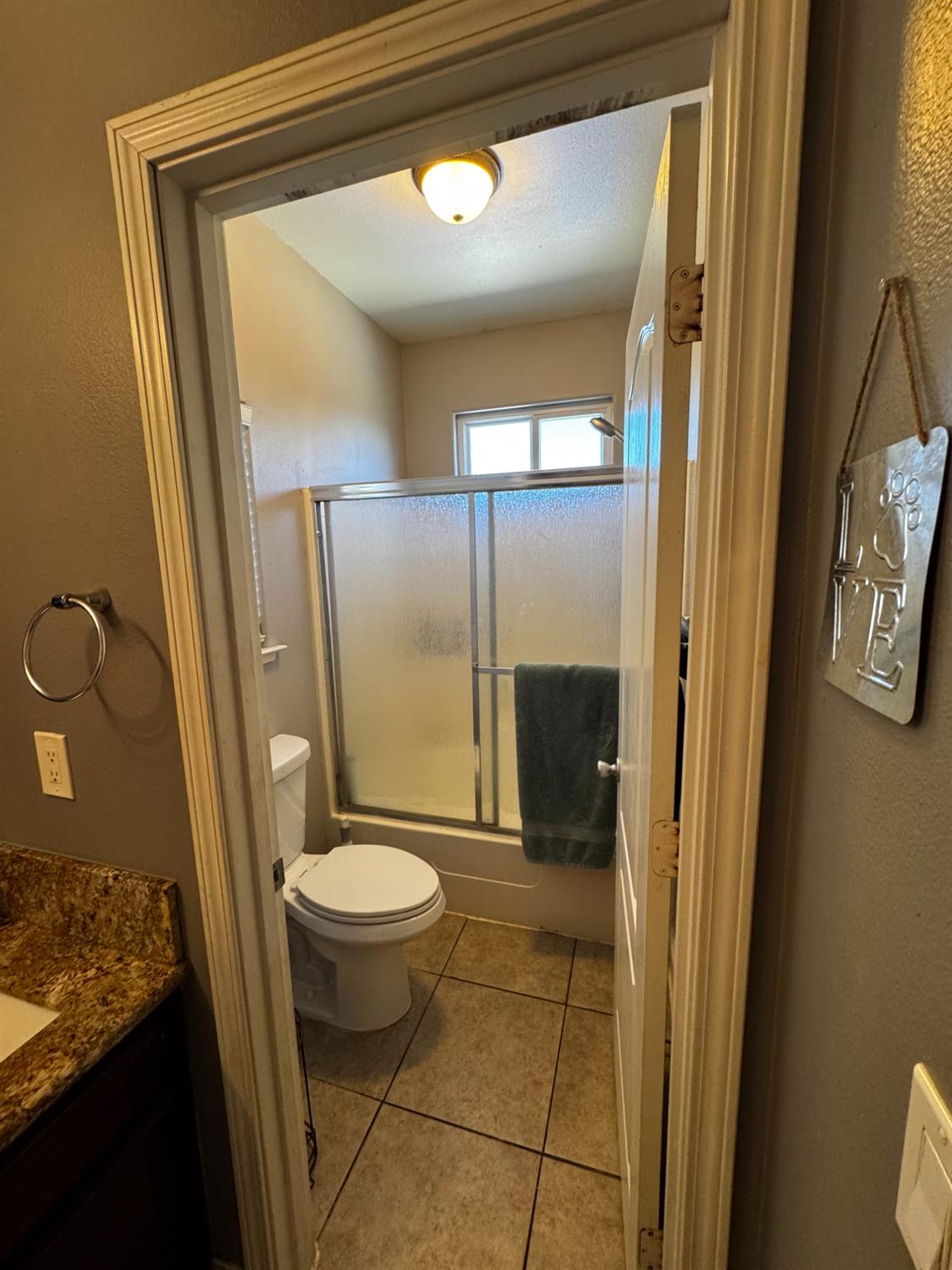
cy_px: 635
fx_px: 513
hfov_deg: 85.7
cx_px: 476
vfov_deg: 102.1
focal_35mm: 14
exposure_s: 1/120
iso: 250
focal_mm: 2.22
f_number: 2.2
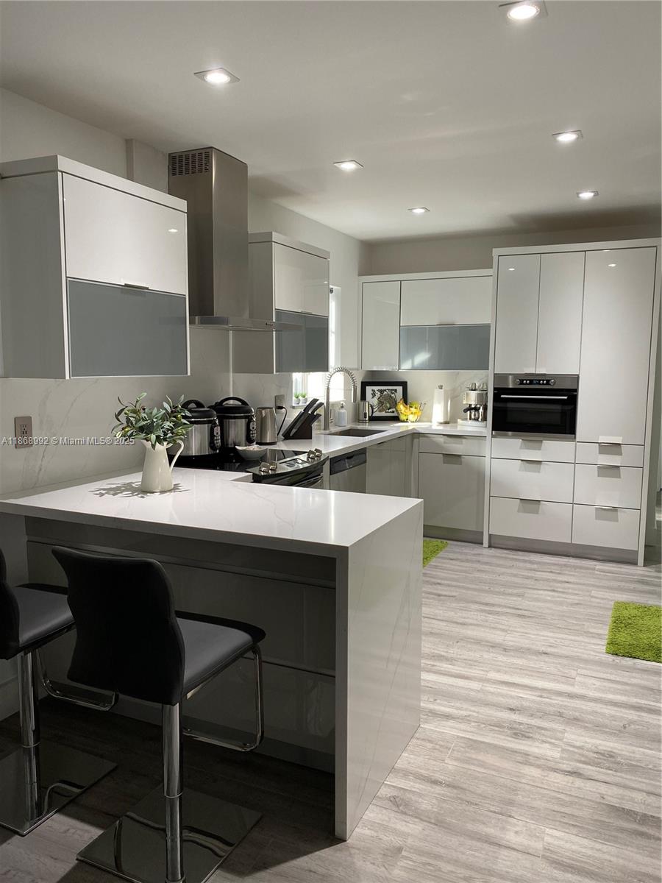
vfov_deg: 67.3
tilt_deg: -5.6
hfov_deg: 53.1
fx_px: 663
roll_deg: +0.5
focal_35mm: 26
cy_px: 442
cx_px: 331
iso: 80
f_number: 1.8
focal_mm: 4.25
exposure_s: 1/60
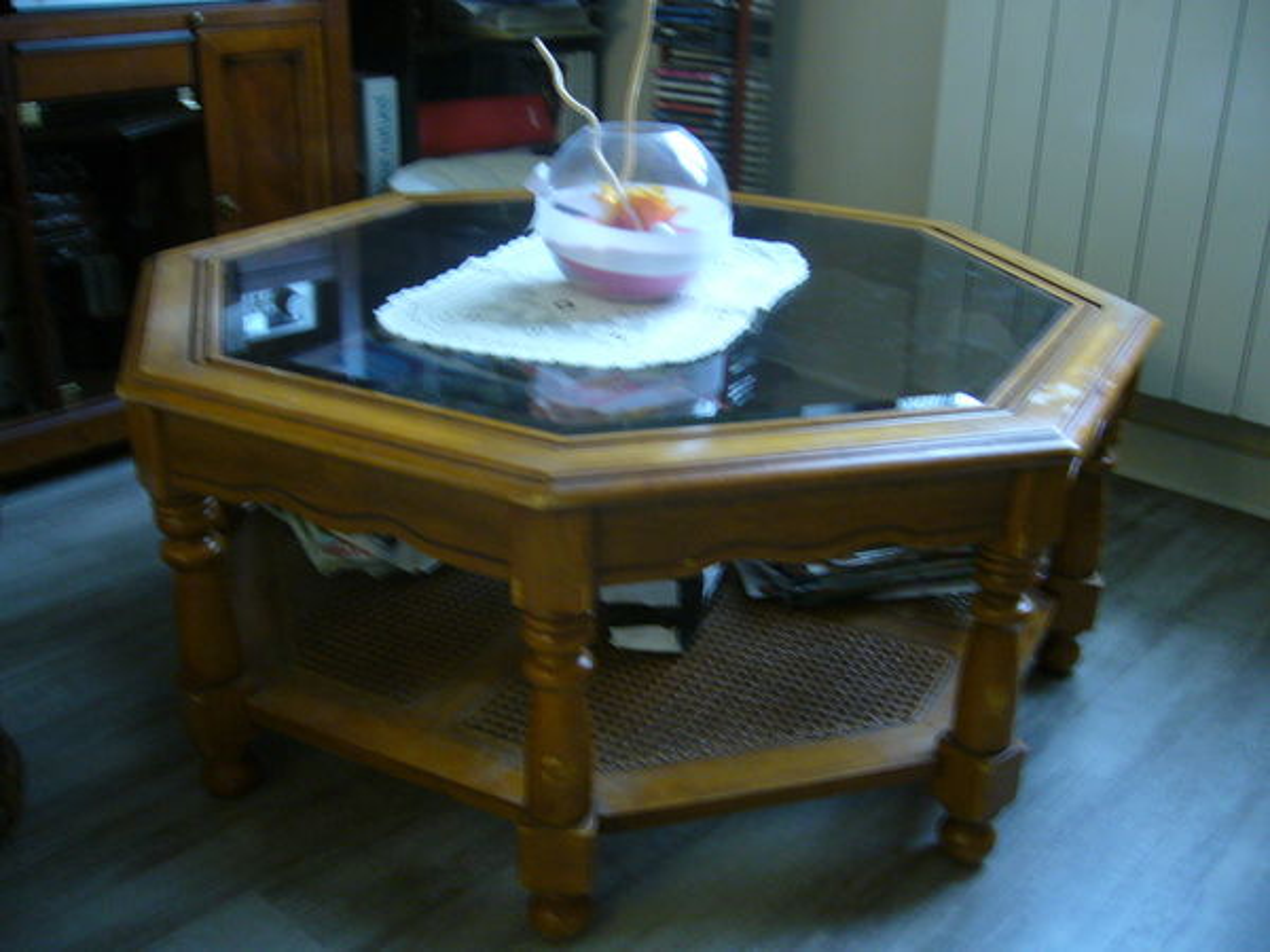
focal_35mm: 35
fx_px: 1284
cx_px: 635
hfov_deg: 52.6
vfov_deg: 40.7
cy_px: 476
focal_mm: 5.8
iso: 200
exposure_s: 1/5
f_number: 2.8
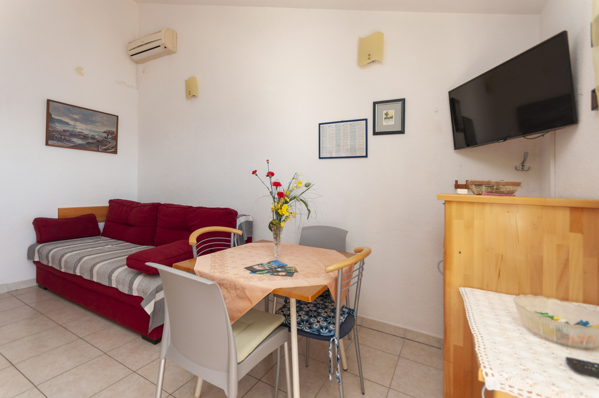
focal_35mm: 15
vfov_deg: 77.2
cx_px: 300
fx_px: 249
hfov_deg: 100.4
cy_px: 199
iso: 200
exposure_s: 1/60
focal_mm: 10
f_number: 4
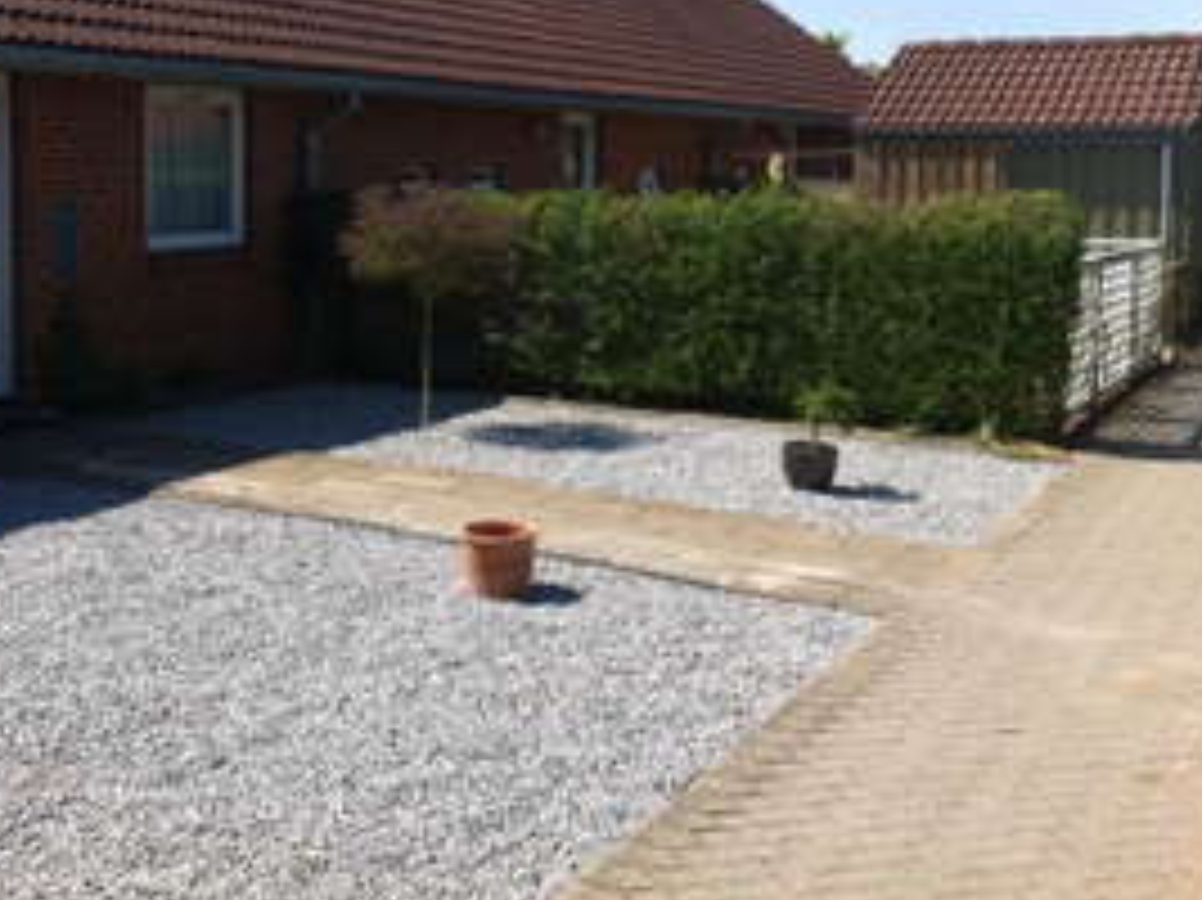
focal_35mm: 49
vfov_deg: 29.4
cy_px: 279
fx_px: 1701
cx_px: 414
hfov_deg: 38.5
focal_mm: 3.85
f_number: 2.8
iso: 80
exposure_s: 1/1077
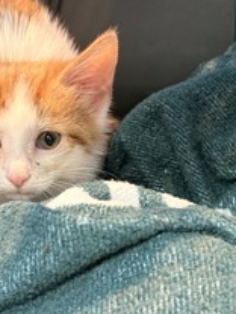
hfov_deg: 14.1
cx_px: 64
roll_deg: +0.9
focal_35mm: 105
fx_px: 954
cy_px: 143
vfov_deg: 18.7
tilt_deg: -15.7
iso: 200
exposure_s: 1/40
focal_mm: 5.96
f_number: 1.6
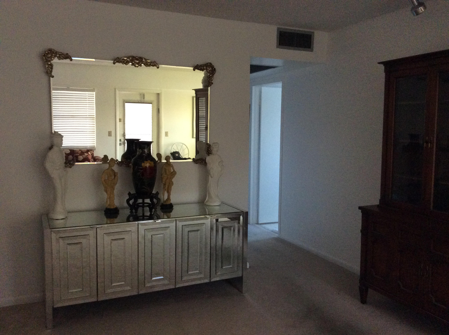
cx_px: 224
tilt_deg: -5.4
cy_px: 168
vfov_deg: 44.1
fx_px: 414
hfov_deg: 56.9
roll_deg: -0.6
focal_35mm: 32
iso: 250
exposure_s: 1/24
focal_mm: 3.3
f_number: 2.4
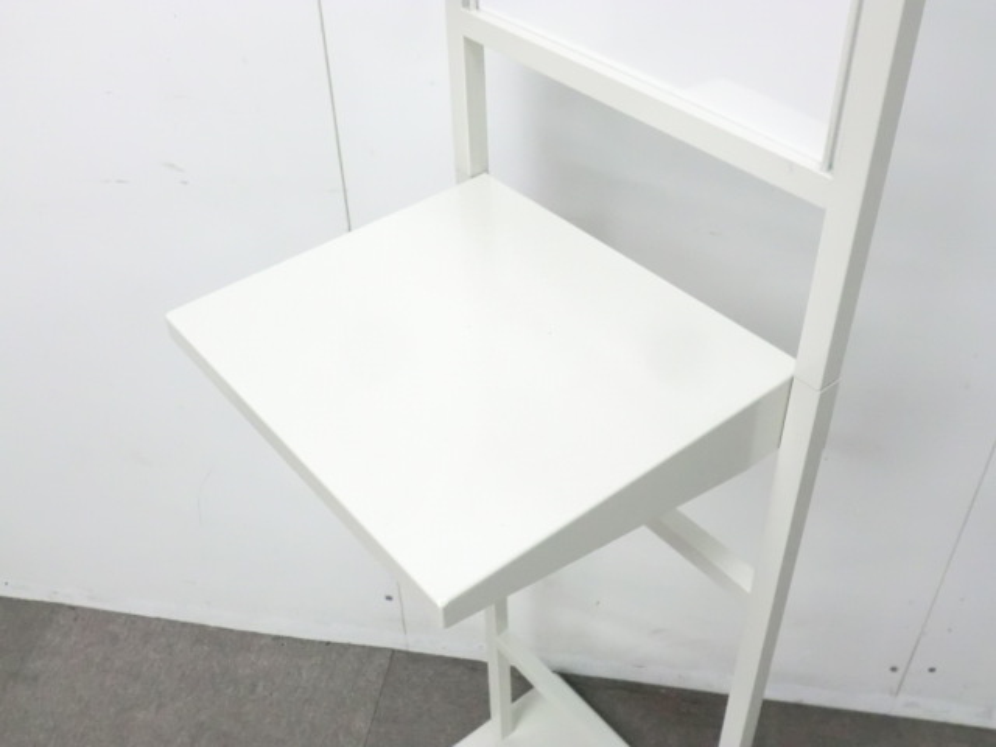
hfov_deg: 49.0
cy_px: 374
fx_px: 1093
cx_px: 498
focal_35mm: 38
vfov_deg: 37.7
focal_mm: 6.9
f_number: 3.9
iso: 800
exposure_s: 1/60
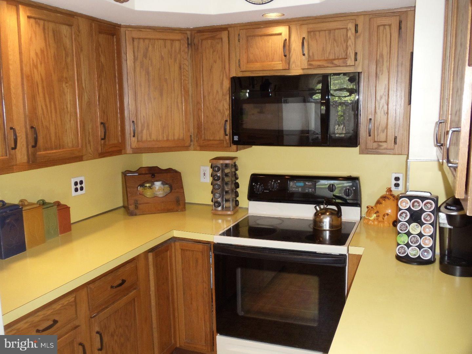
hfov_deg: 42.9
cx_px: 236
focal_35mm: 44
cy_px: 177
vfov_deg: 32.9
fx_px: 600
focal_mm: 6
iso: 200
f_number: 3.5
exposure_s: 1/30
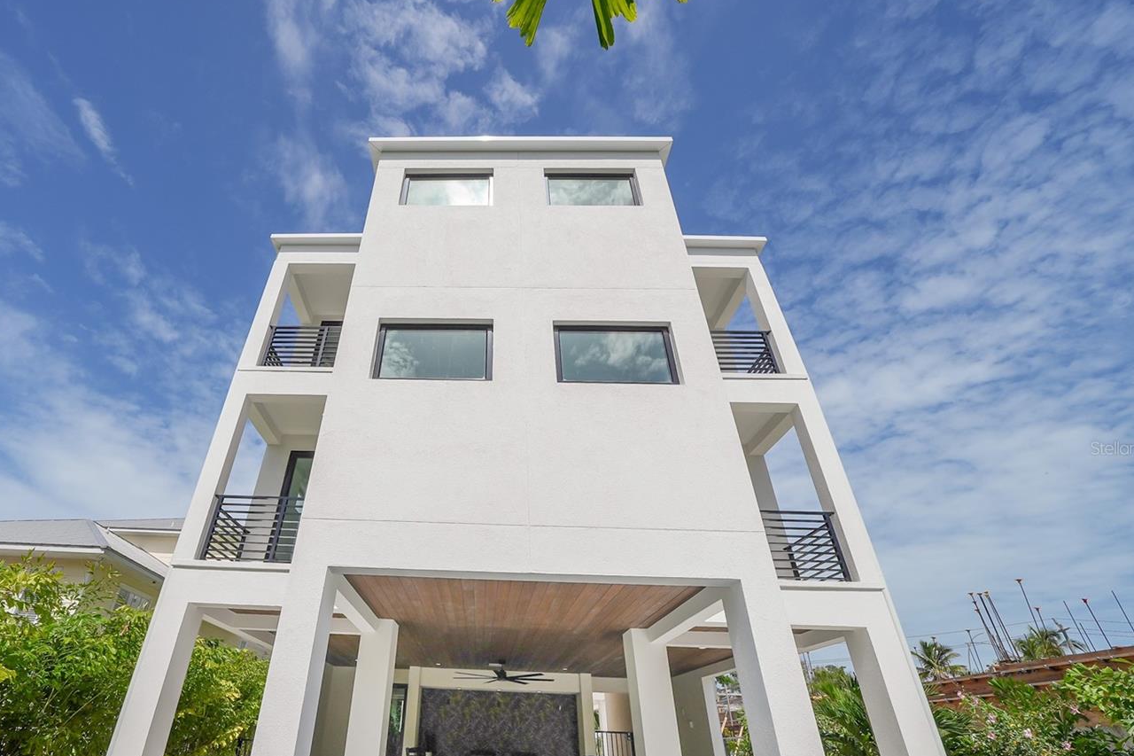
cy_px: 448
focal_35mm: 15
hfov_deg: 99.2
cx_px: 461
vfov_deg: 76.6
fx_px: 472
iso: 100
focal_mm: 12
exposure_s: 1/640
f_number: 8
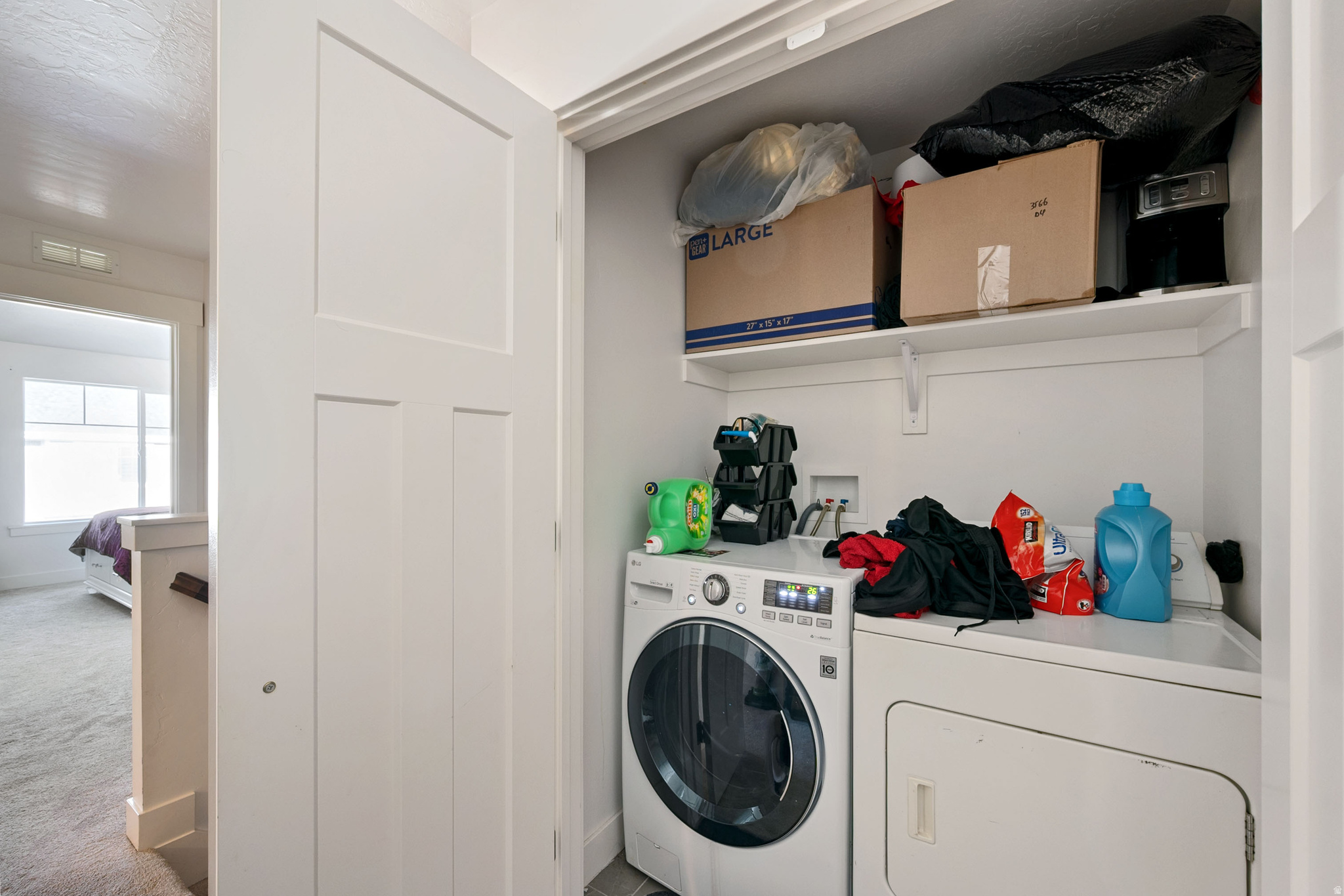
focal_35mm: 14
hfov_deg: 104.3
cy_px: 448
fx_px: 523
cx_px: 672
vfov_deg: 81.2
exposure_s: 4
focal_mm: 14
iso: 800
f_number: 8
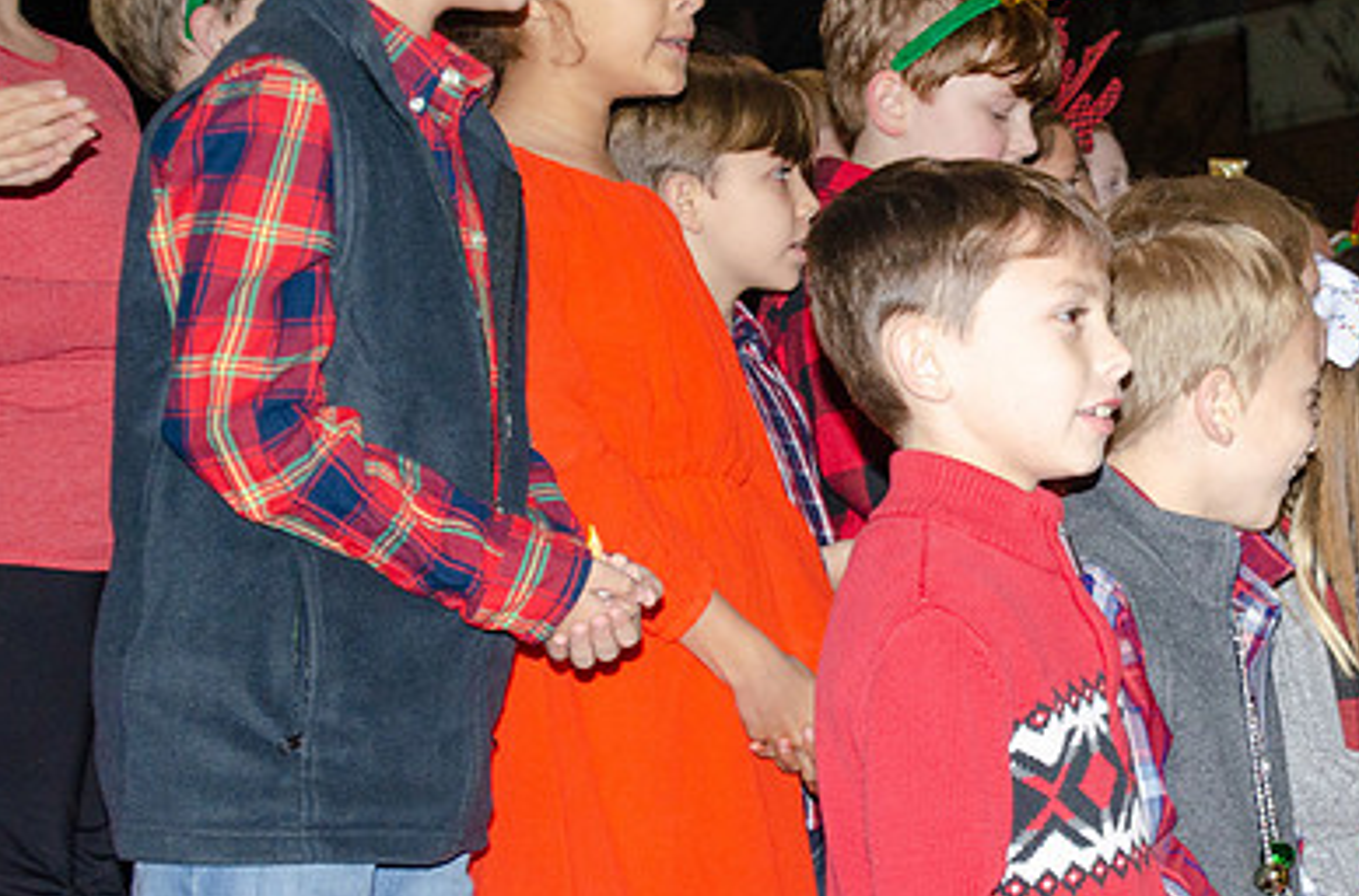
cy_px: 597
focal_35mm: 96
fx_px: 3612
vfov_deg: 14.1
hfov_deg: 21.0
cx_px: 1097
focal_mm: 38
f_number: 4.5
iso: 400
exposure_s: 1/60
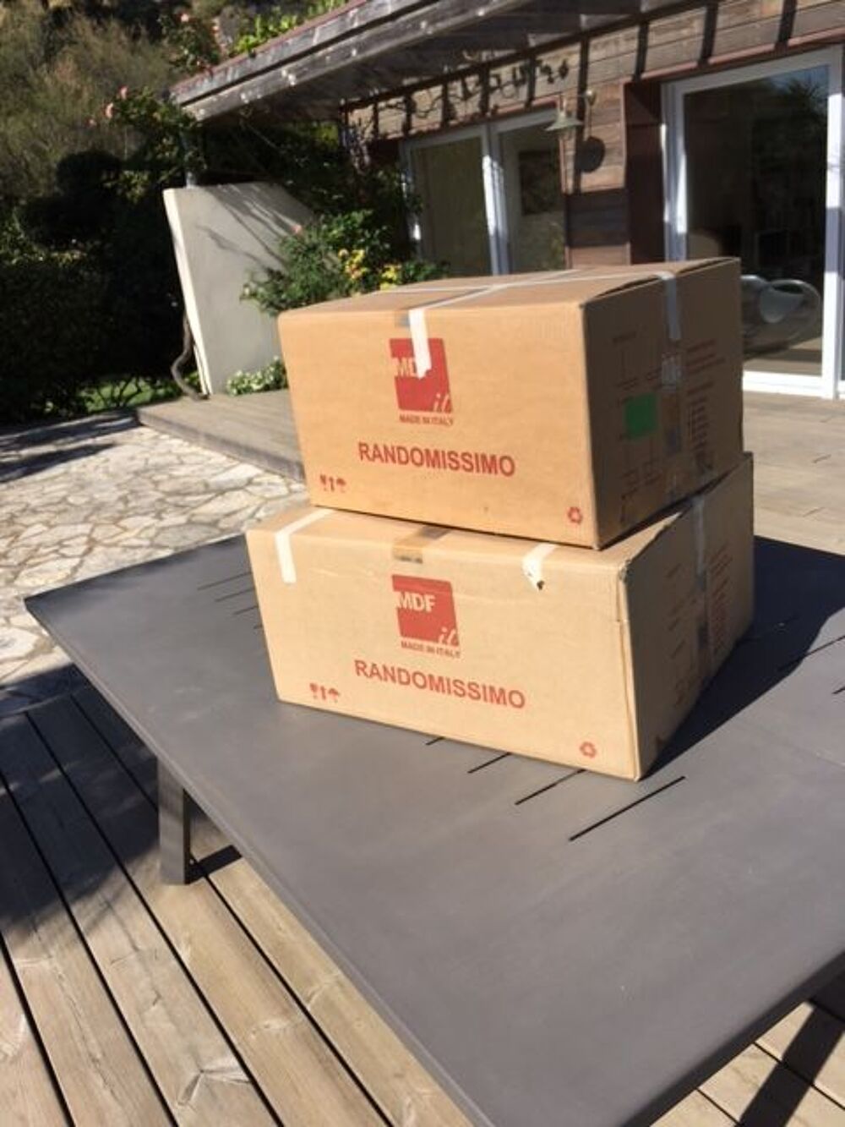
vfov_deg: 61.7
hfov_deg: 48.2
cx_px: 422
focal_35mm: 29
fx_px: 944
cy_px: 564
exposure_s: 1/2079
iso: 25
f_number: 2.2
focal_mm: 4.15
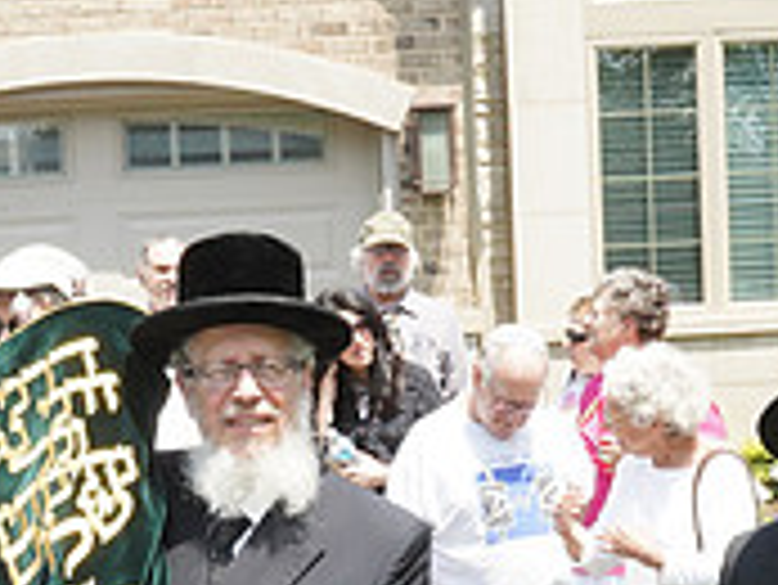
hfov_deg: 19.0
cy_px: 538
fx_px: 2317
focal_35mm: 103
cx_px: 270
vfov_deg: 14.2
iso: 3200
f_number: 22
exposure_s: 1/250
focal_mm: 32
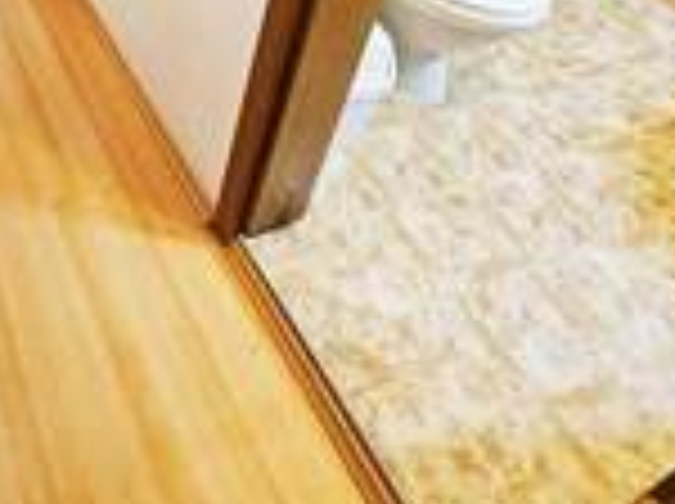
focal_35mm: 33
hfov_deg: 47.0
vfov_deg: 33.6
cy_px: -119
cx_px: 14
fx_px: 642
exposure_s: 1/50
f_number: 2.2
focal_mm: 1.7
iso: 250
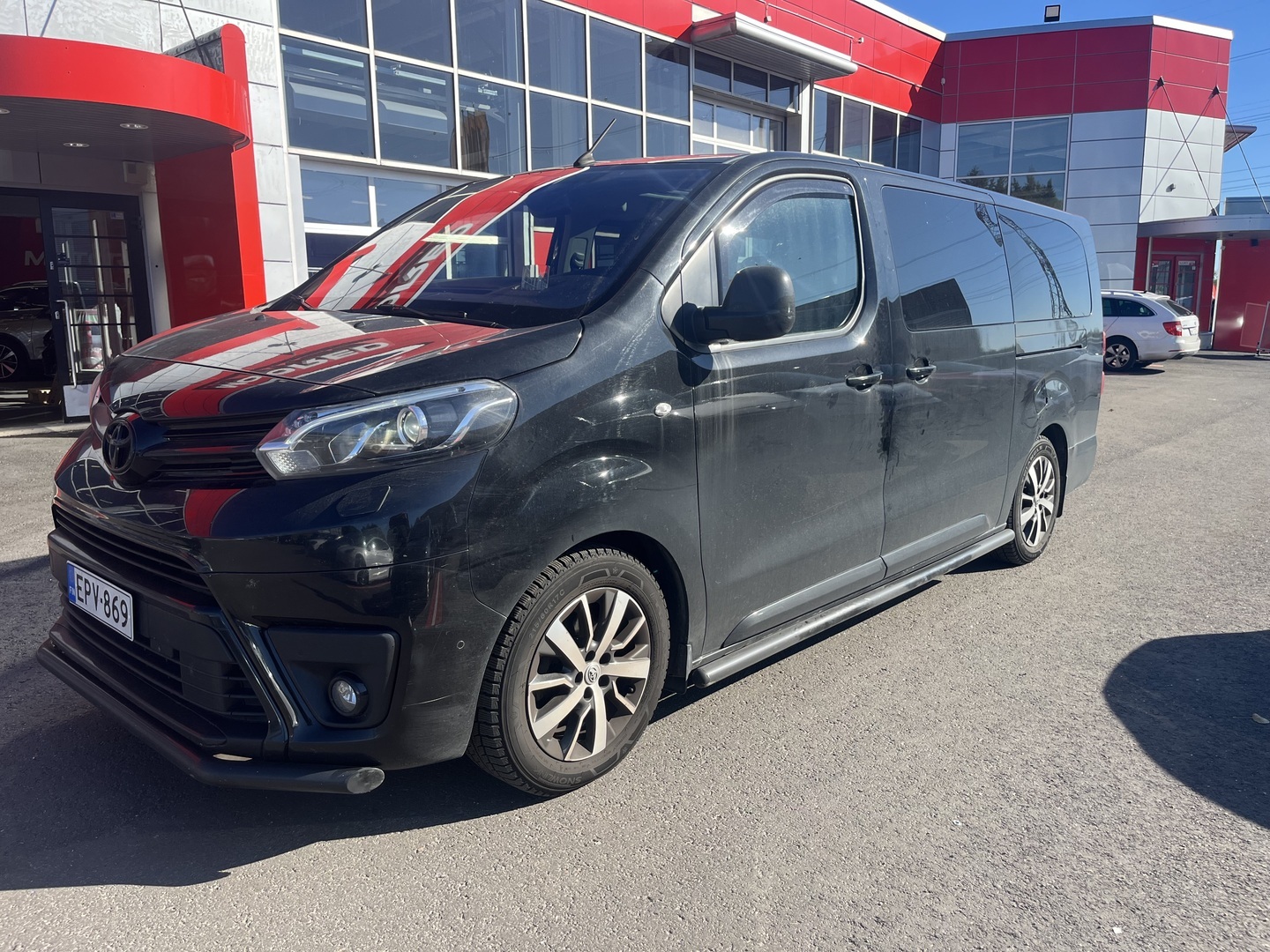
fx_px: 954
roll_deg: +1.0
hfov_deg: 67.3
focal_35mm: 26
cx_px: 635
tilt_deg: -10.6
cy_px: 476
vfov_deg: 53.1
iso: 50
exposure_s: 1/1580
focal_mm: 5.1
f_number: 1.6
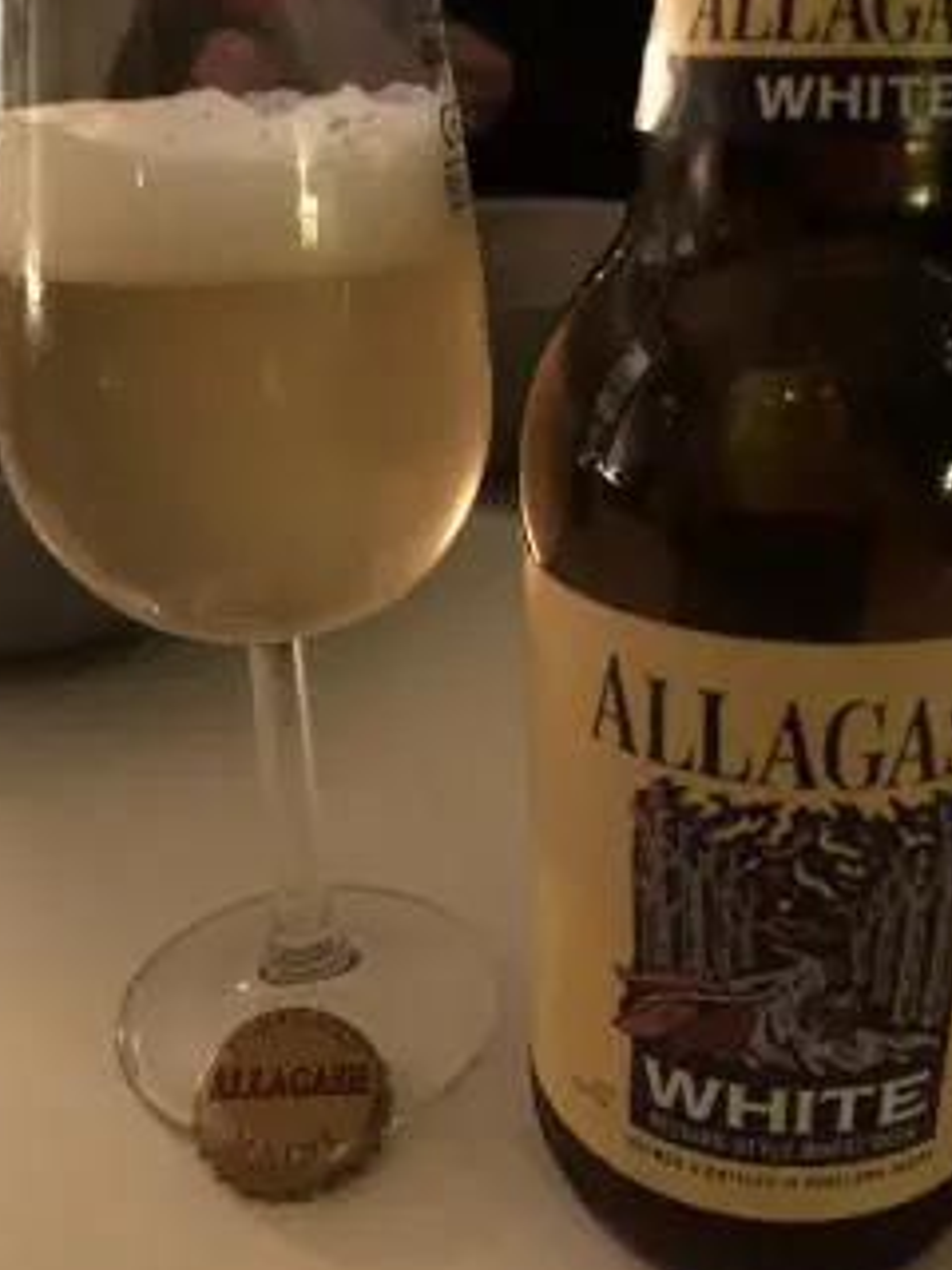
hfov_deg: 40.6
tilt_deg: -23.9
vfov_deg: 52.6
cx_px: 532
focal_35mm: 35
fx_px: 1283
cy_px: 599
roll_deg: +1.4
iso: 640
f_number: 1.8
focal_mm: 3.99
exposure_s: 1/4
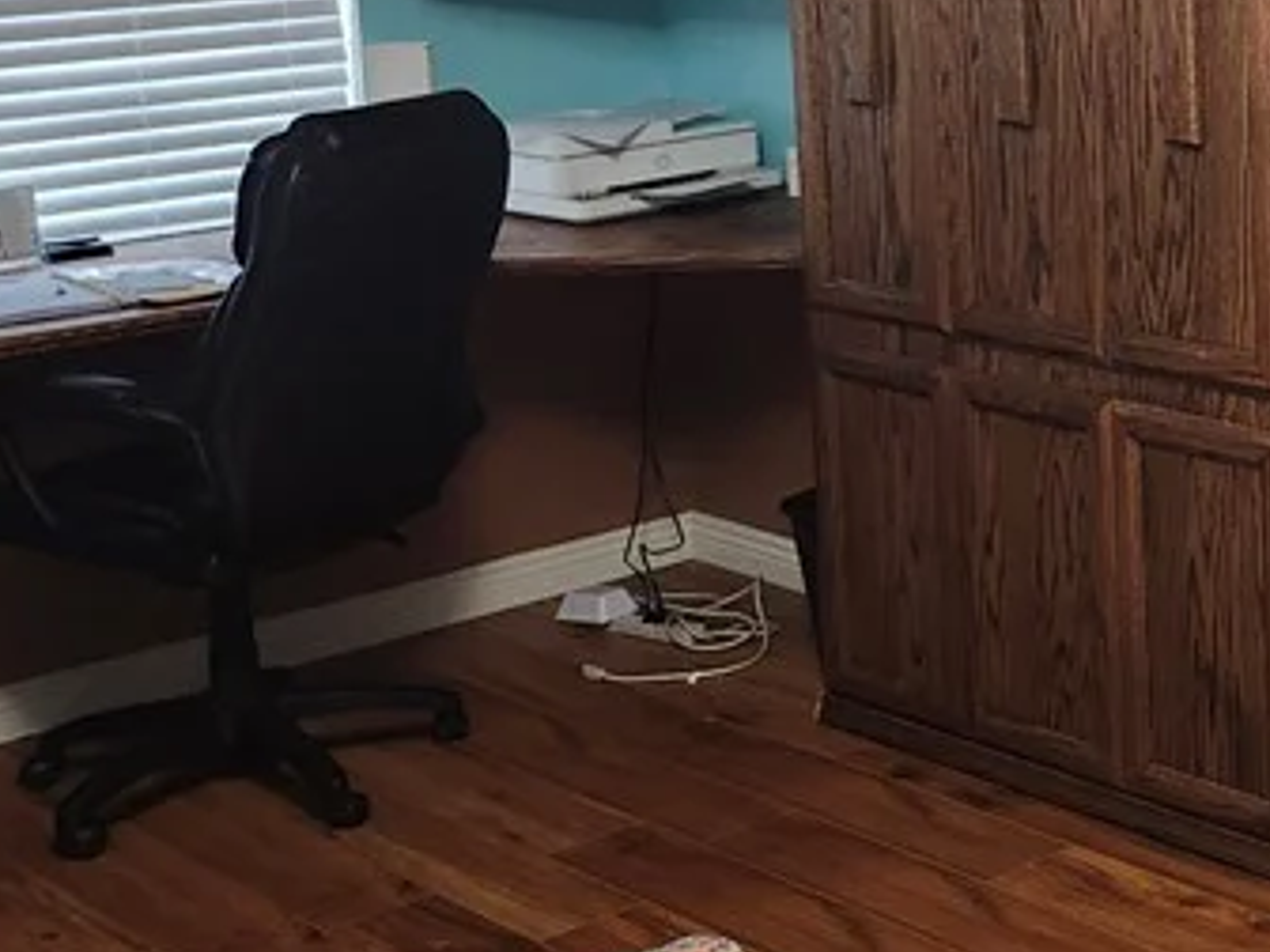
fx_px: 2568
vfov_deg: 20.6
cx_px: 1693
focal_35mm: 70
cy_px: 94
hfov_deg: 24.0
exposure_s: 1/40
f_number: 1.8
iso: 640
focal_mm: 5.54
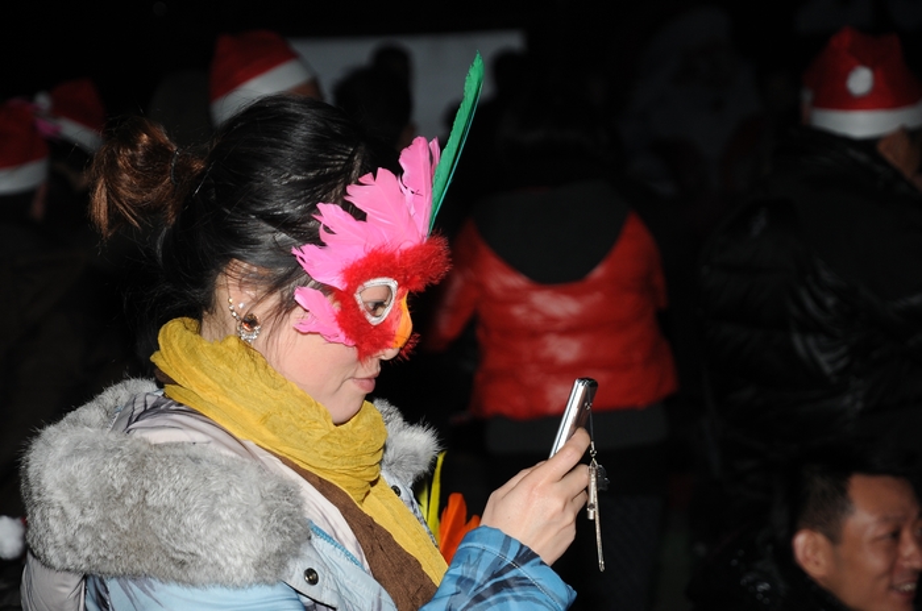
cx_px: 461
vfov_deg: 10.7
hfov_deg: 16.1
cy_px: 306
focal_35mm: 128
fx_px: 3259
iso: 320
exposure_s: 1/125
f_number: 5.6
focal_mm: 85
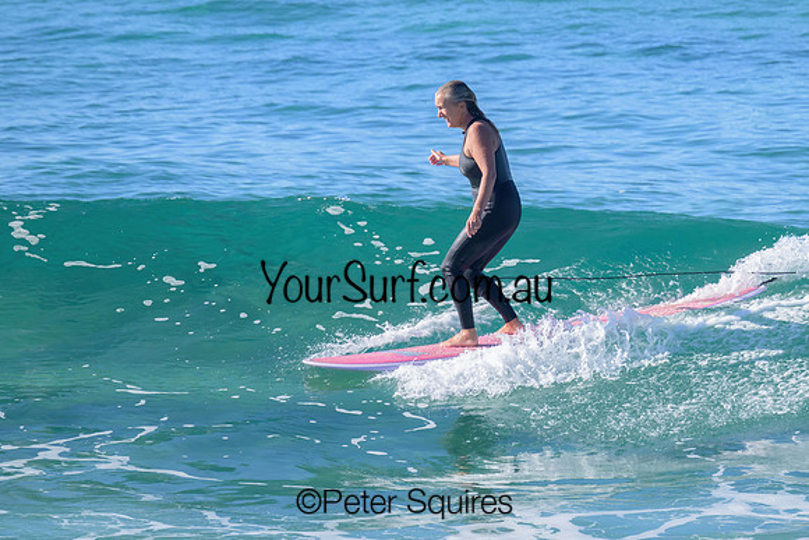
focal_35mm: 923
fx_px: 20753
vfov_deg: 1.5
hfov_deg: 2.2
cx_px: 549
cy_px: 173
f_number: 11
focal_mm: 680
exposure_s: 1/1250
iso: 900
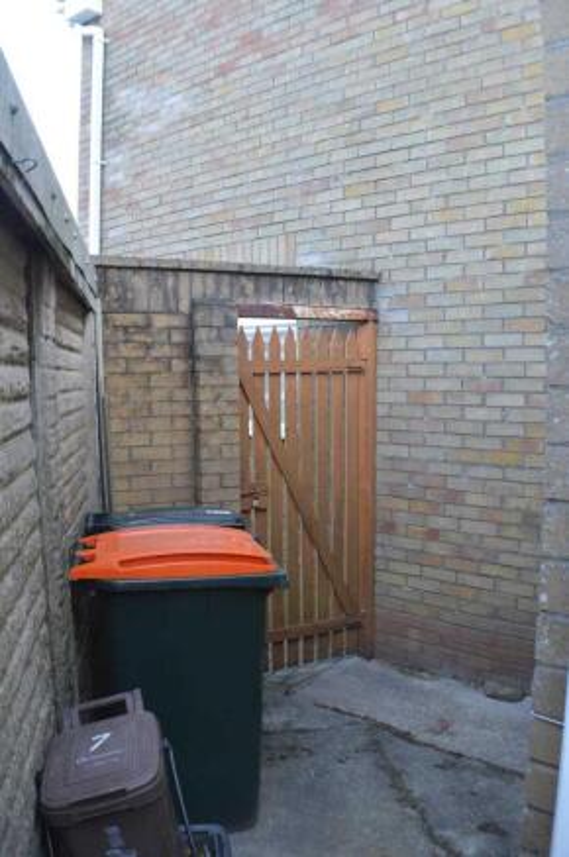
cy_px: 428
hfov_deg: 39.9
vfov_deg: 57.3
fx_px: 785
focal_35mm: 33
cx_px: 284
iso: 1600
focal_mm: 22
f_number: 5.6
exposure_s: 1/200
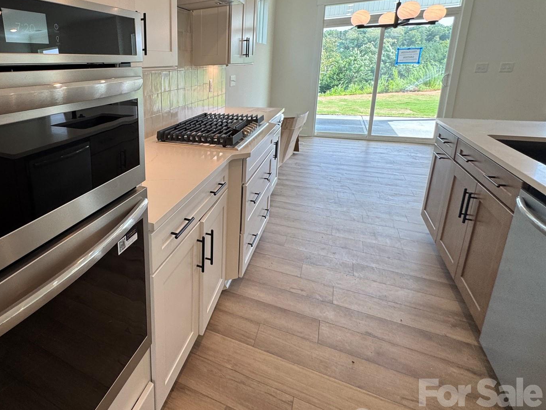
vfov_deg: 62.4
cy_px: 150
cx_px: 137
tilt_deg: -12.6
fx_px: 331
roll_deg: +1.9
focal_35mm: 21
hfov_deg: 73.4
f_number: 2.2
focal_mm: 2.22
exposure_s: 1/120
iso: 80
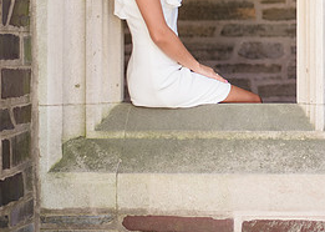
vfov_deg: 10.3
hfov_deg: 14.2
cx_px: 360
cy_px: 3
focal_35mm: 138
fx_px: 1273
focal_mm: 50
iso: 200
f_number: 1.8
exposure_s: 1/160
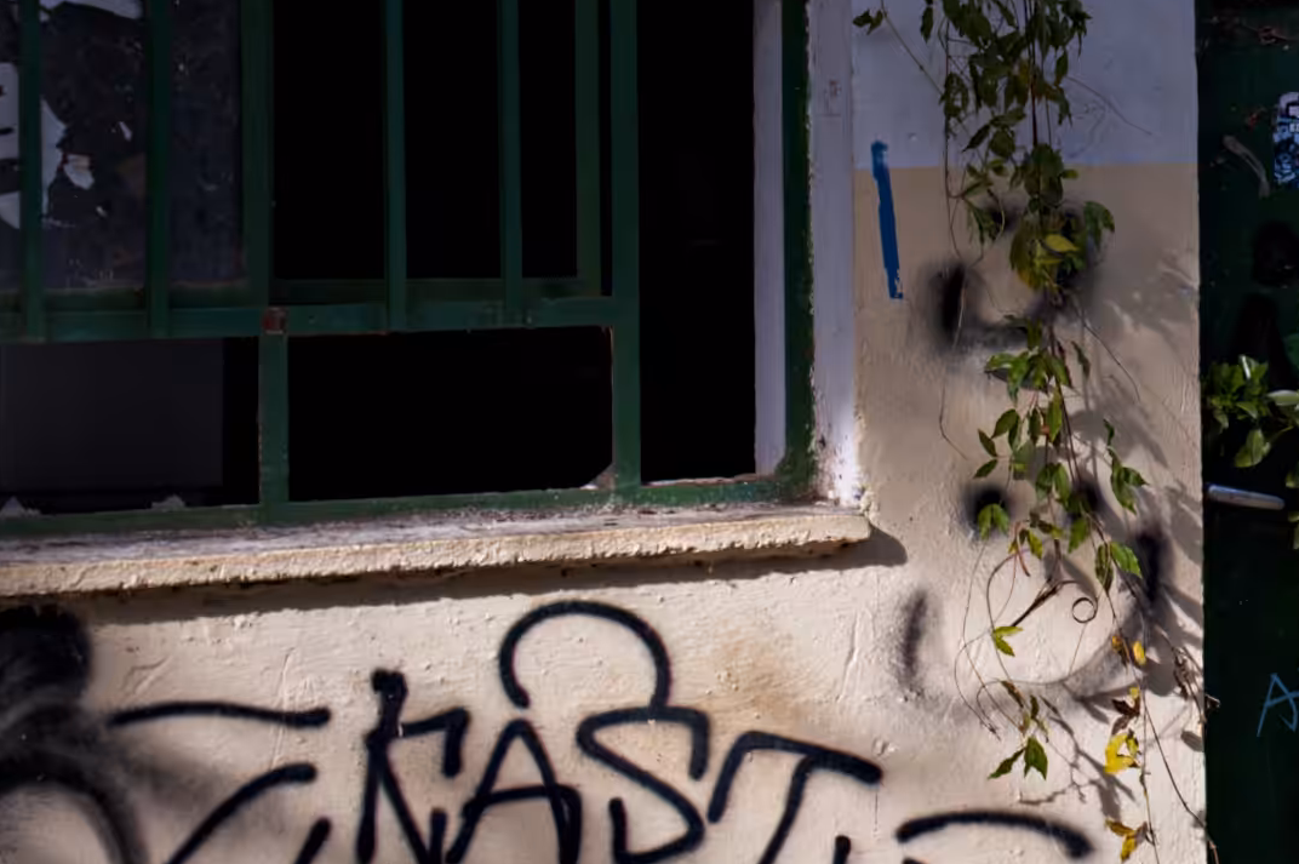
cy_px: 45
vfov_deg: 9.8
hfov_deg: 14.2
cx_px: 1665
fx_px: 5012
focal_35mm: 139
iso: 200
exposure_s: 1/640
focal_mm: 35
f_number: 4
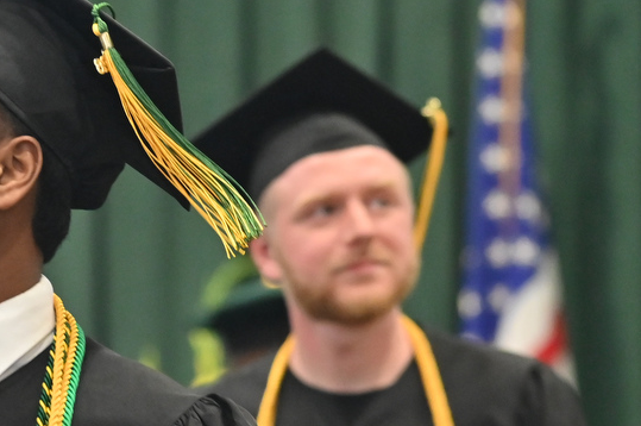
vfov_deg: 2.6
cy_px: 453
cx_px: -207
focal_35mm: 518
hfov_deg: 4.0
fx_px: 9212
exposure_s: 1/250
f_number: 5
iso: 2500
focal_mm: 155
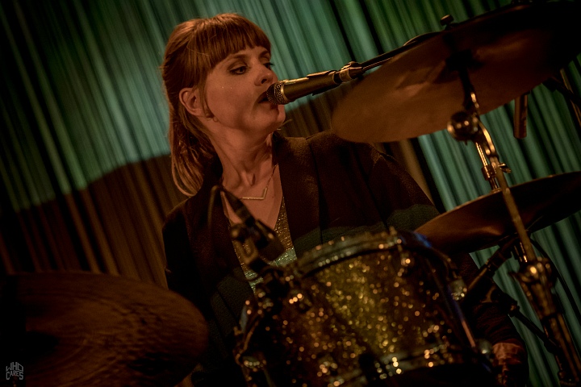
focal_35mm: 202
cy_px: 194
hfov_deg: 10.2
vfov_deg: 6.8
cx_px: 290
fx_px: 3268
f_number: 2.8
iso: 2500
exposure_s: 1/80
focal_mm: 135
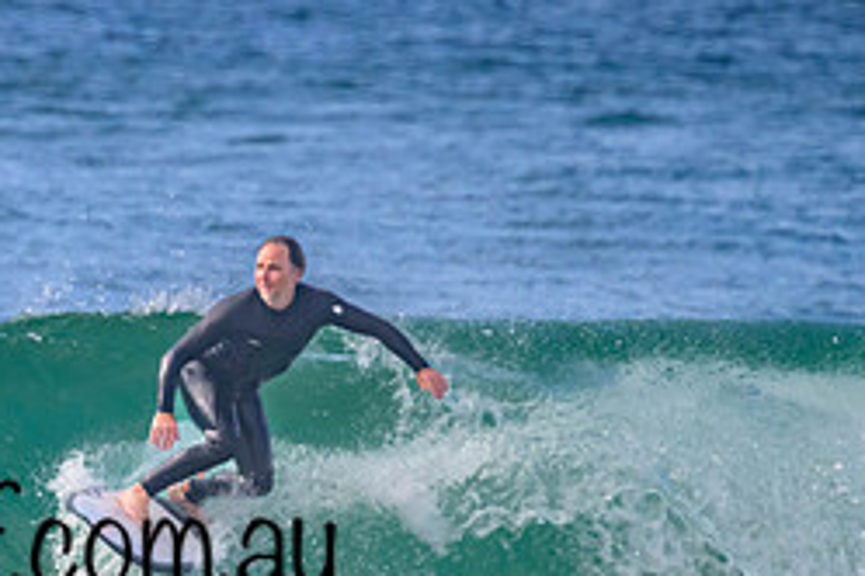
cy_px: 485
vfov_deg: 0.7
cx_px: 95
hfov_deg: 1.0
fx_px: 50286
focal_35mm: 2093
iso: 1600
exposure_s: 1/2000
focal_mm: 800
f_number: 11
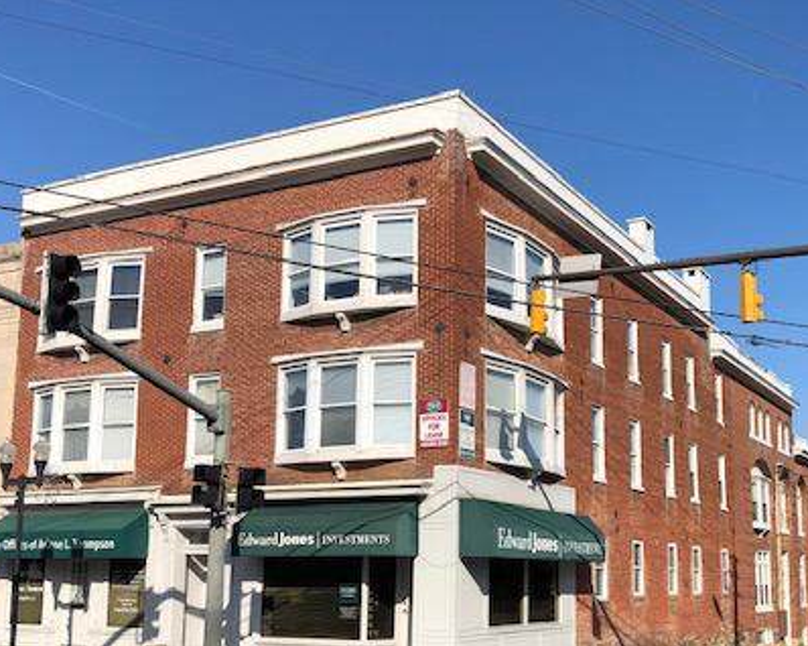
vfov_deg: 33.9
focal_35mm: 44
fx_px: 1052
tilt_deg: +10.0
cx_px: 493
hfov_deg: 41.8
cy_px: 421
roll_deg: -0.1
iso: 25
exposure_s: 1/3205
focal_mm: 3.99
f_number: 1.8
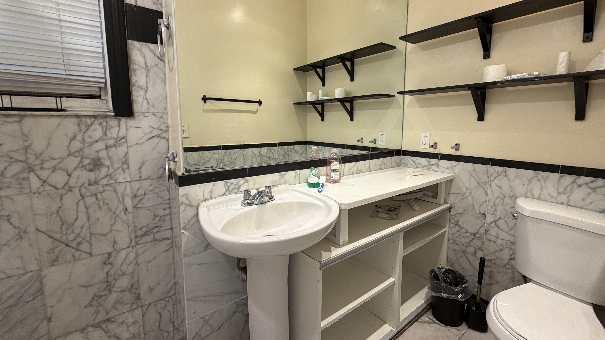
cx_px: 312
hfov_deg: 99.3
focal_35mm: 16
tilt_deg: -6.0
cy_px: 152
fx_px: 257
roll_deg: -0.7
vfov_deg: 66.9
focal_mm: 2.22
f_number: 2.2
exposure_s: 1/60
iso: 250
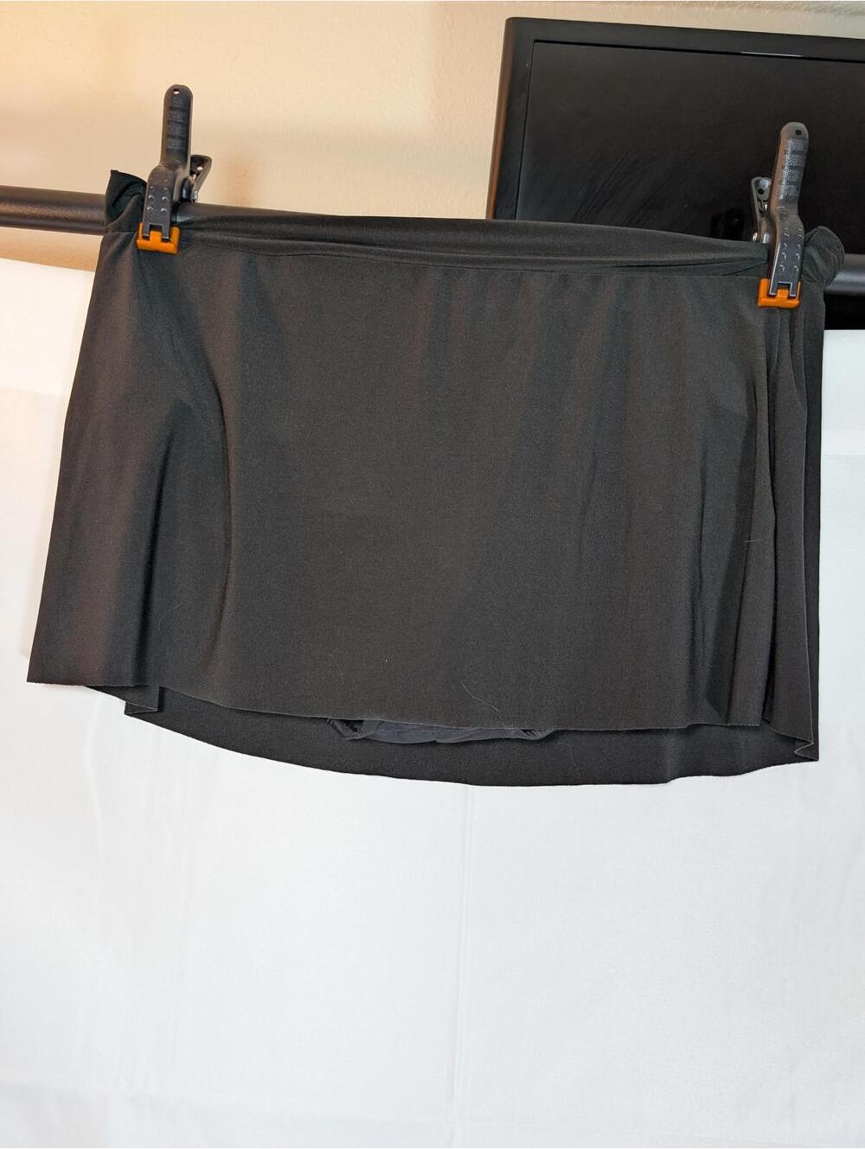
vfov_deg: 71.5
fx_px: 798
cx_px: 432
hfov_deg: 56.9
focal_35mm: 24
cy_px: 574
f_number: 1.68
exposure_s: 1/120
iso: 506
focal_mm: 6.9
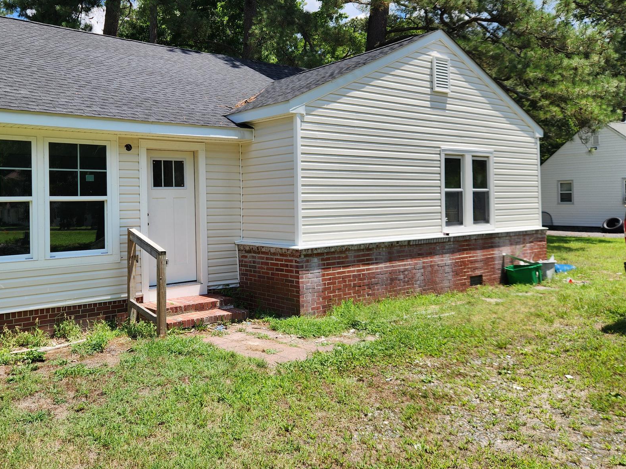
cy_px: 203
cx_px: 228
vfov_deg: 46.7
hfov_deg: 59.1
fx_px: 543
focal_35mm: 30
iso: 20
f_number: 1.8
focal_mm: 5.4
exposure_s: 1/1132
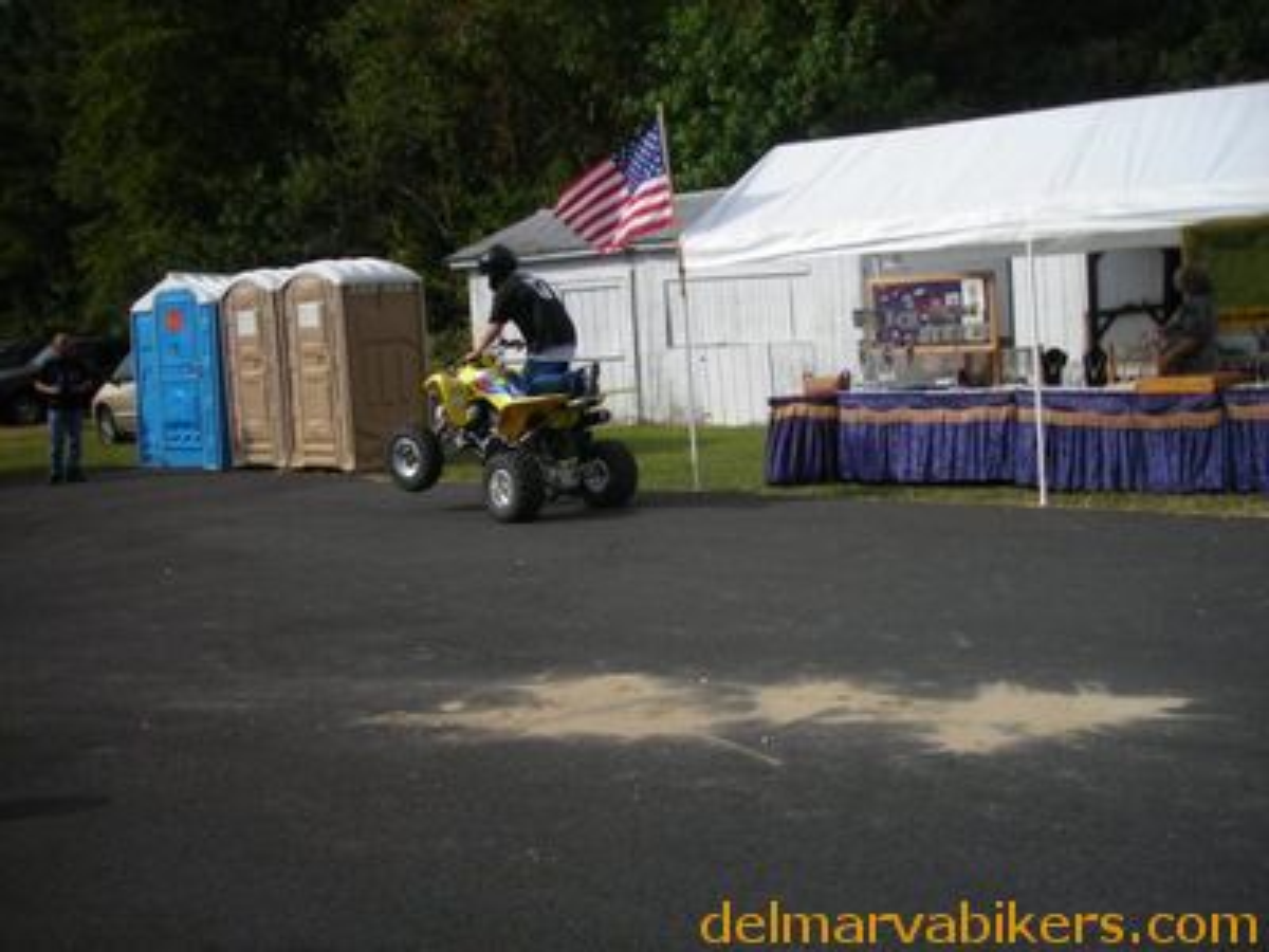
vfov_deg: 37.7
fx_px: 1393
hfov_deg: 49.0
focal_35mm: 38
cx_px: 634
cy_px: 476
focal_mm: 6.3
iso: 50
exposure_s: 1/208
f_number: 6.4
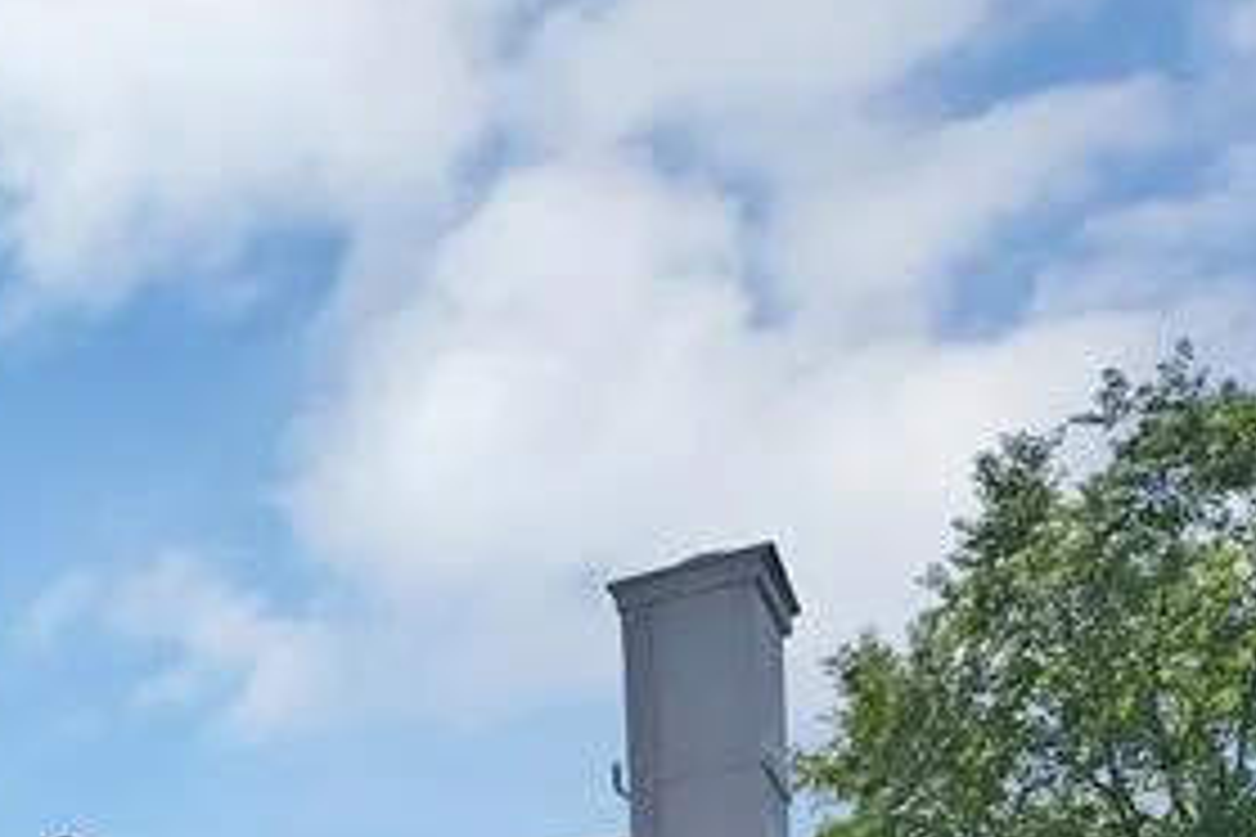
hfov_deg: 27.7
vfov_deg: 23.8
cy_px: 1271
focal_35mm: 44
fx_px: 1535
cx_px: -680
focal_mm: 12
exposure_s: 1/125
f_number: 9
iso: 640
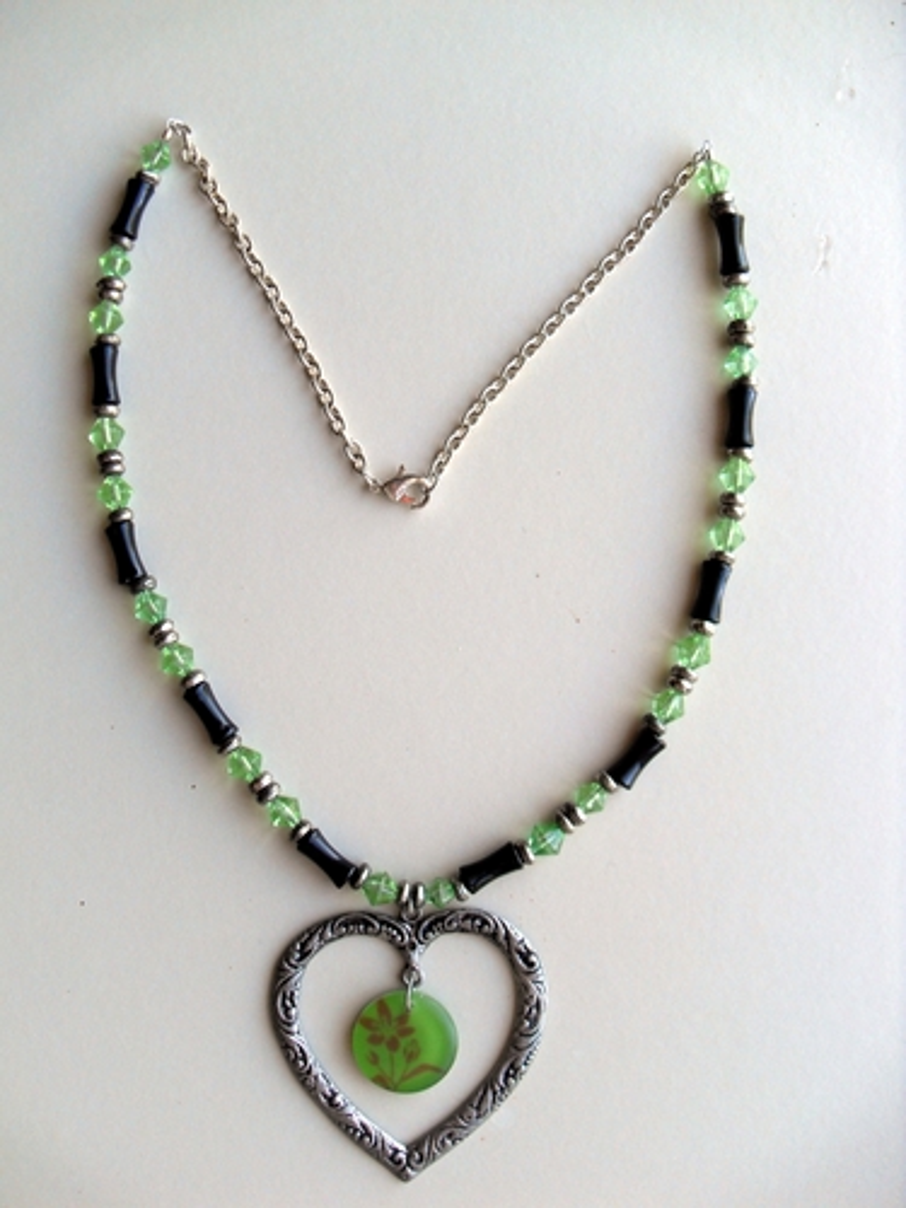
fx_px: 1187
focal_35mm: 34
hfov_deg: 41.8
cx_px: 453
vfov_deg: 54.0
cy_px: 604
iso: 100
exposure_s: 1/90
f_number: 2.8
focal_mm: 6.3
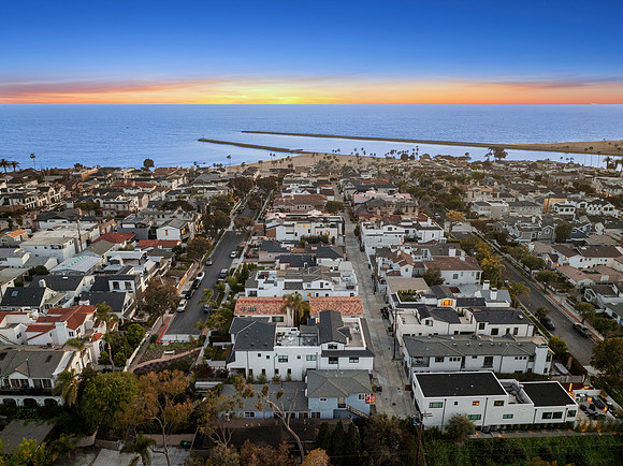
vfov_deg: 56.7
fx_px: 432
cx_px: 312
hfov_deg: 71.6
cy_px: 233
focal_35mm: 24
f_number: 2.8
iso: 560
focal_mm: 12.29
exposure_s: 1/13
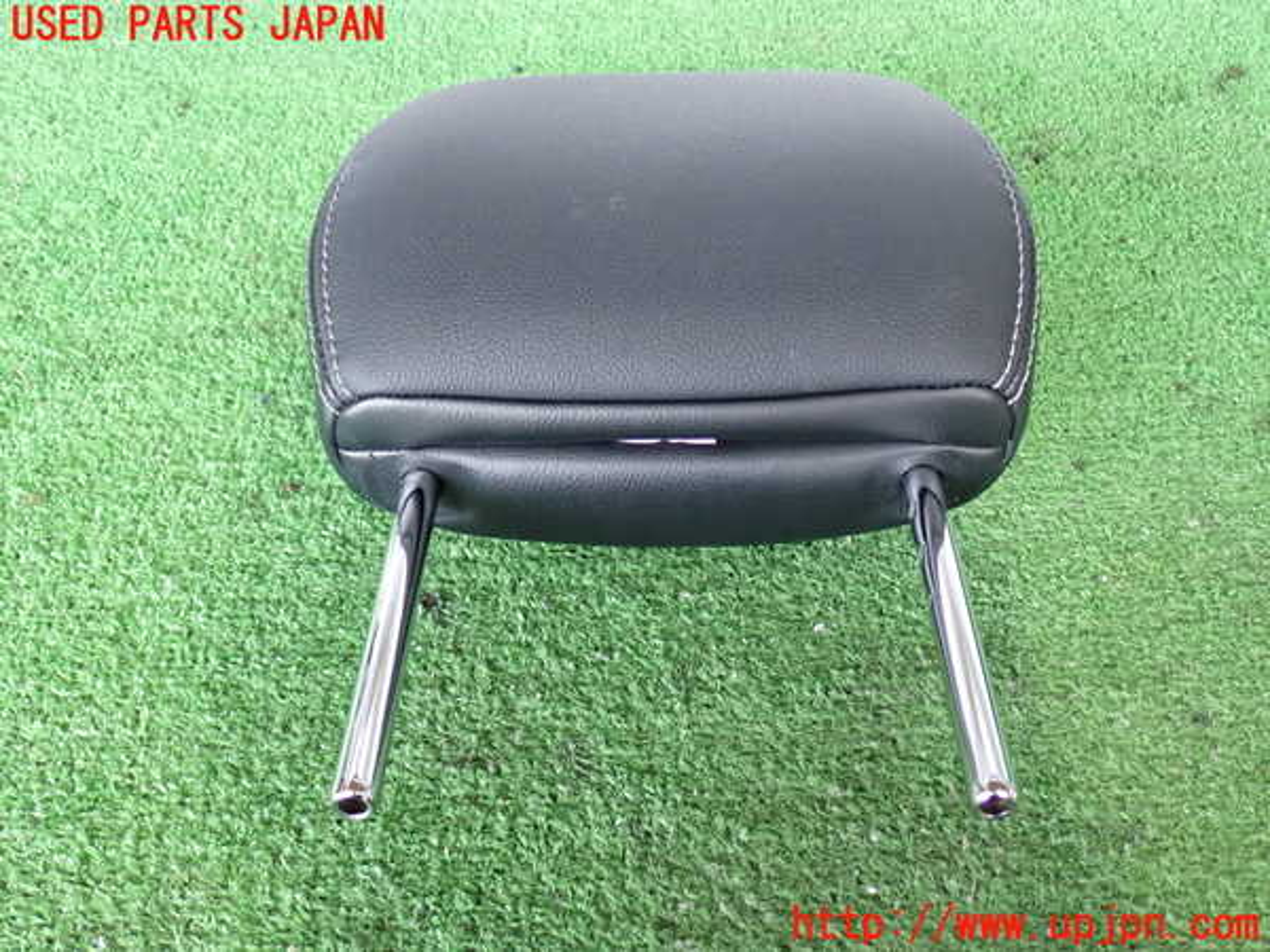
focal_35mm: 36
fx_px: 1321
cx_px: 635
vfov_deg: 39.7
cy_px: 476
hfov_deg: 51.4
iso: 500
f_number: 2.5
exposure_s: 1/40
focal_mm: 6.37
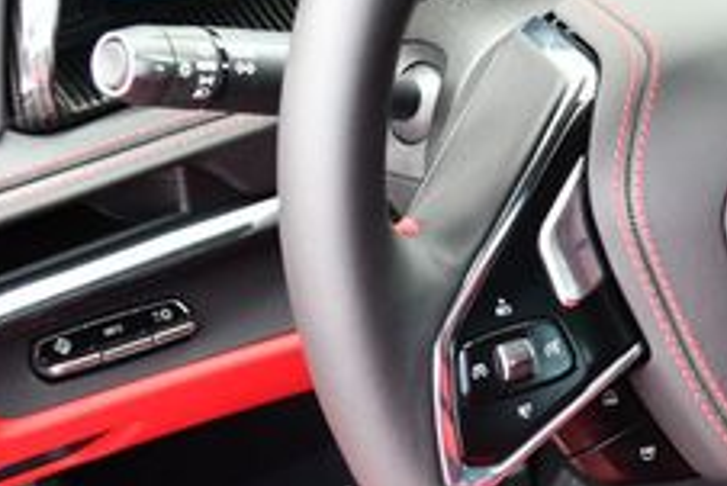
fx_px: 2061
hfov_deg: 19.0
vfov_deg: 13.4
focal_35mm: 102
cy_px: 309
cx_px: 856
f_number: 3.5
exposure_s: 1/250
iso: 800
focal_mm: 18
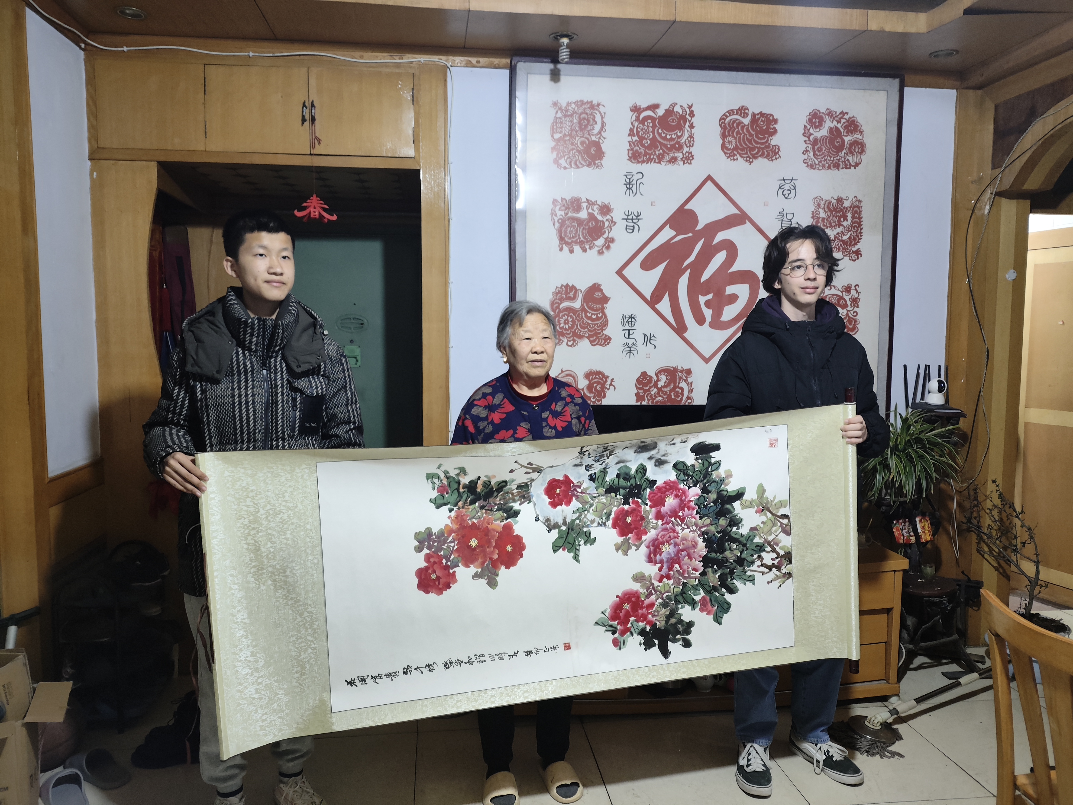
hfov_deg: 69.4
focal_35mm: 25
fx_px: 775
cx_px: 536
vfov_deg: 54.9
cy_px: 402
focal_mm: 4.71
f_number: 1.79
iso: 722
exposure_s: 1/25
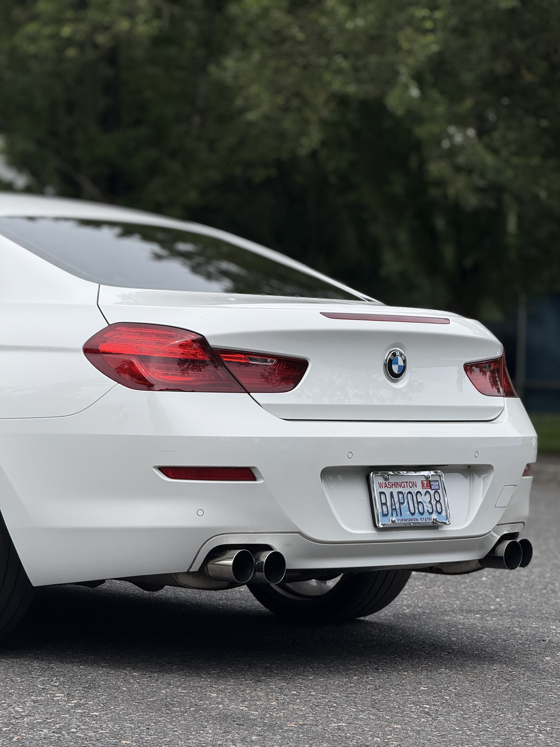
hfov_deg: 12.3
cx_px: 280
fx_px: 2588
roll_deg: -1.8
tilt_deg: -0.1
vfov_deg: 16.4
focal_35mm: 120
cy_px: 374
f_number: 2.8
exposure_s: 1/1866
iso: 50
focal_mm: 15.66
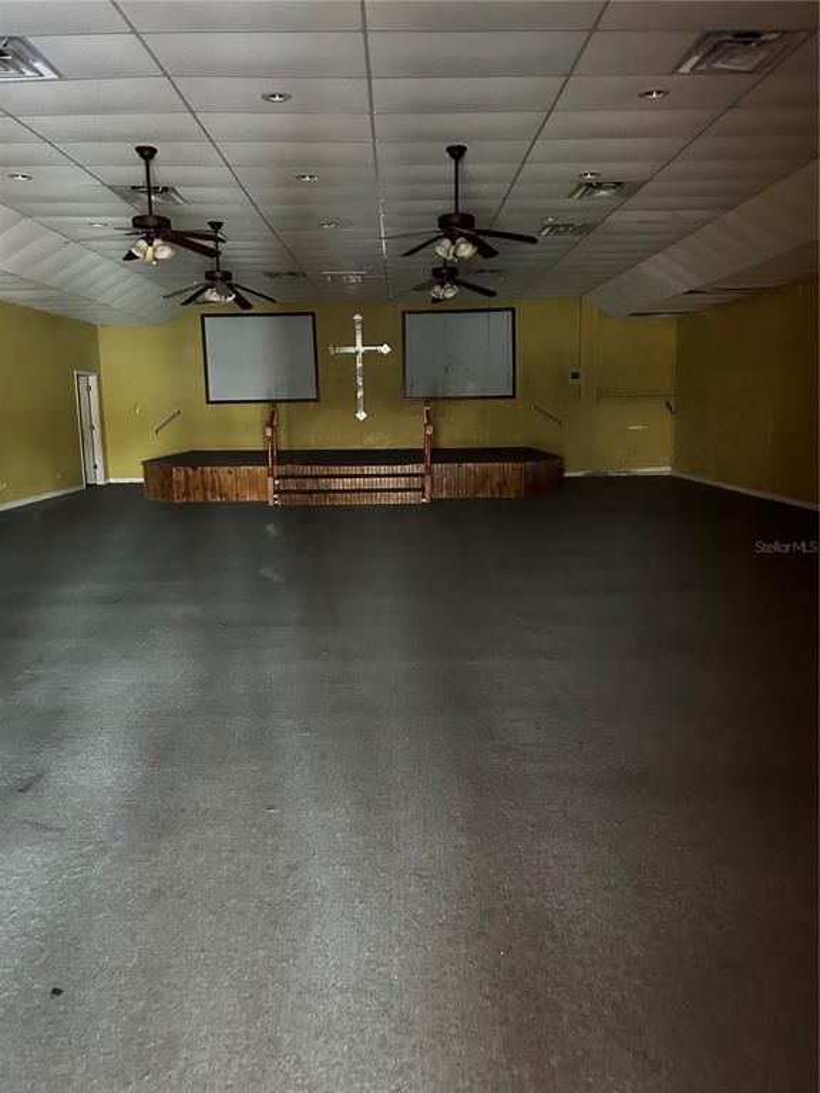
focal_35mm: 26
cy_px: 546
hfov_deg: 53.1
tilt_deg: -4.1
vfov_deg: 67.3
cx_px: 410
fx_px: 821
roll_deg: -0.6
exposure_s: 1/30
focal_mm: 5.7
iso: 800
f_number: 1.5
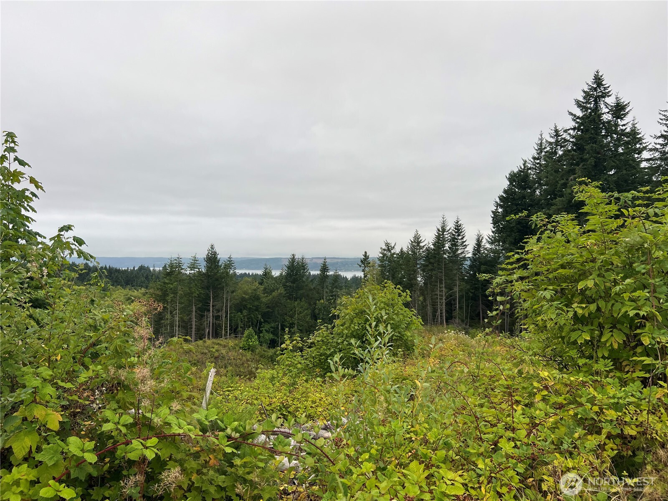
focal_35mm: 26
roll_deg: -1.2
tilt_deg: -0.5
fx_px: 502
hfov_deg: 67.3
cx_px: 334
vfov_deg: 53.1
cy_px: 250
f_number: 1.5
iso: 50
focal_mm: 5.7
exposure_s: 1/909
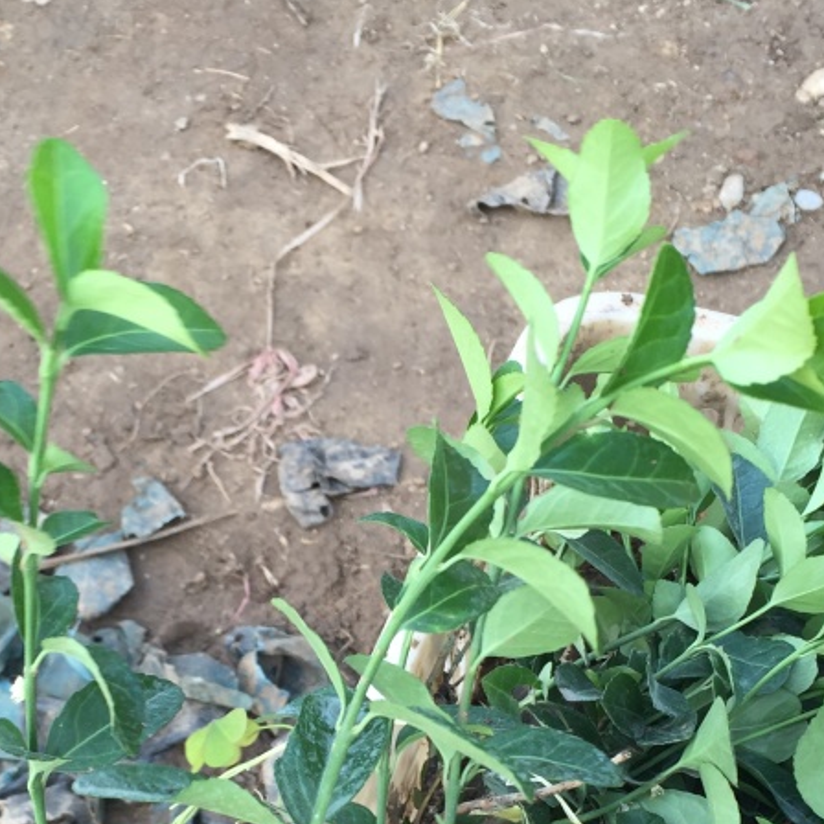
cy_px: 704
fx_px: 1643
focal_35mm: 61
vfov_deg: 27.4
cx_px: 362
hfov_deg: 28.1
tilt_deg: -55.9
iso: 32
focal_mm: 4.15
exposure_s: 1/118
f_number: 2.2
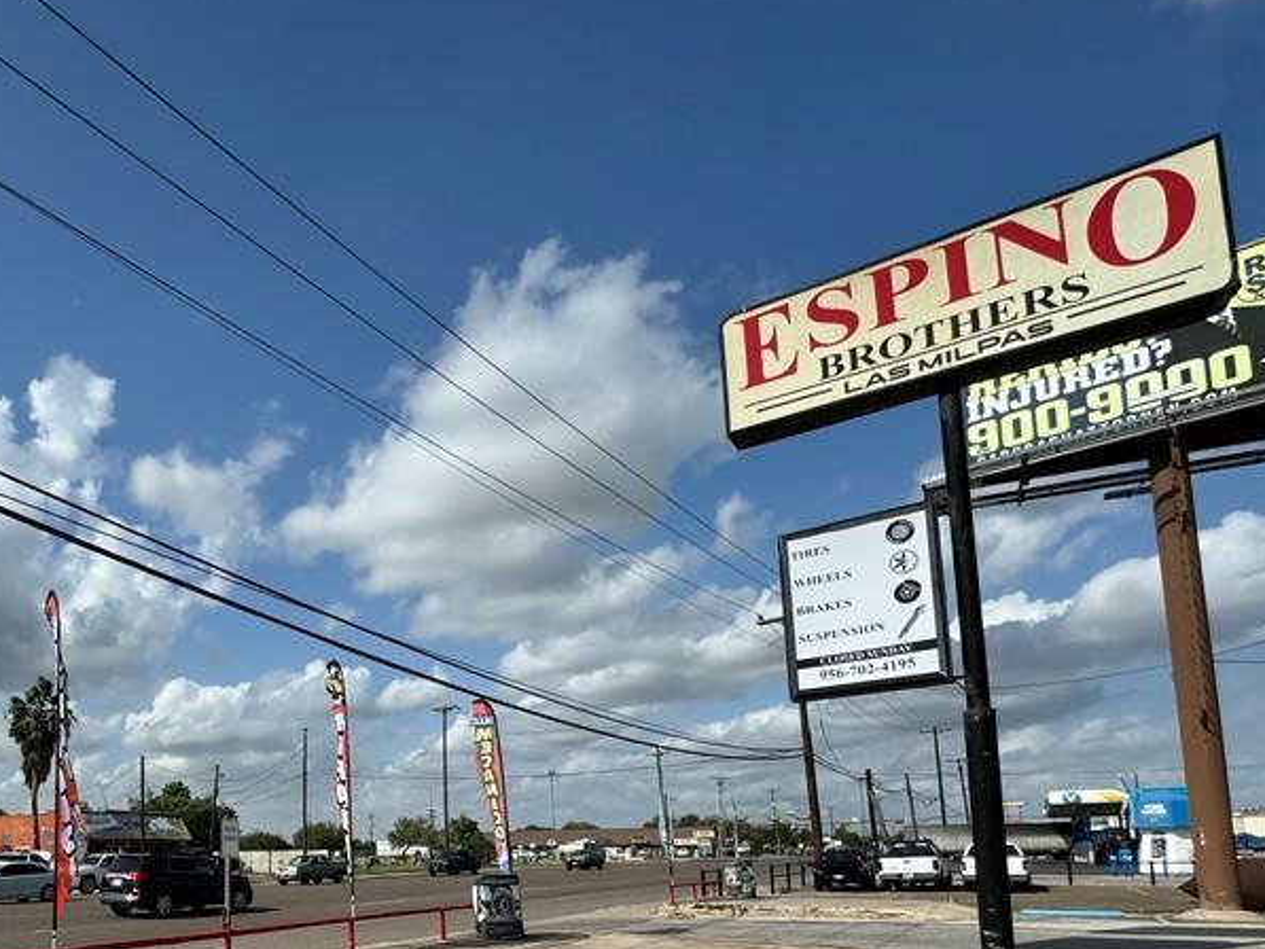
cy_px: 767
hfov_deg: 66.3
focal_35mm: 24
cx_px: 290
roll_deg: -0.1
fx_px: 877
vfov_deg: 52.9
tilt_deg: +4.5
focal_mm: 2.22
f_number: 2.2
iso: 50
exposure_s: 1/4926
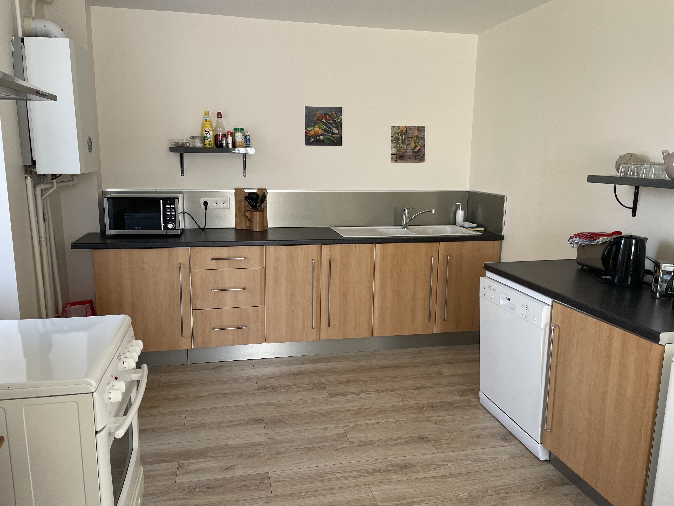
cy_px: 253
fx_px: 506
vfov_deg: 53.1
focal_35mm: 26
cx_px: 337
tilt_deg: -9.7
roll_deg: -0.6
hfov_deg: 67.3
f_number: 1.6
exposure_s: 1/121
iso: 100
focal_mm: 4.2
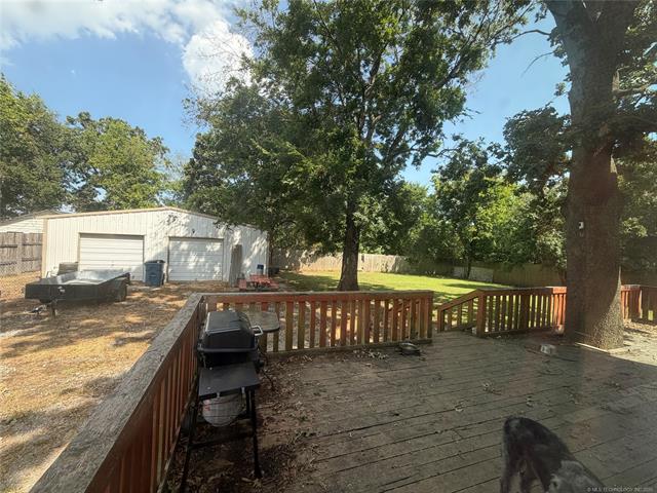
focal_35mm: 14
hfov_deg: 102.1
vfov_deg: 85.7
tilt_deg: -0.1
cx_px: 328
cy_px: 246
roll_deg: -2.4
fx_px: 266
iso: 64
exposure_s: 1/421
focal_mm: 2.22
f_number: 2.2
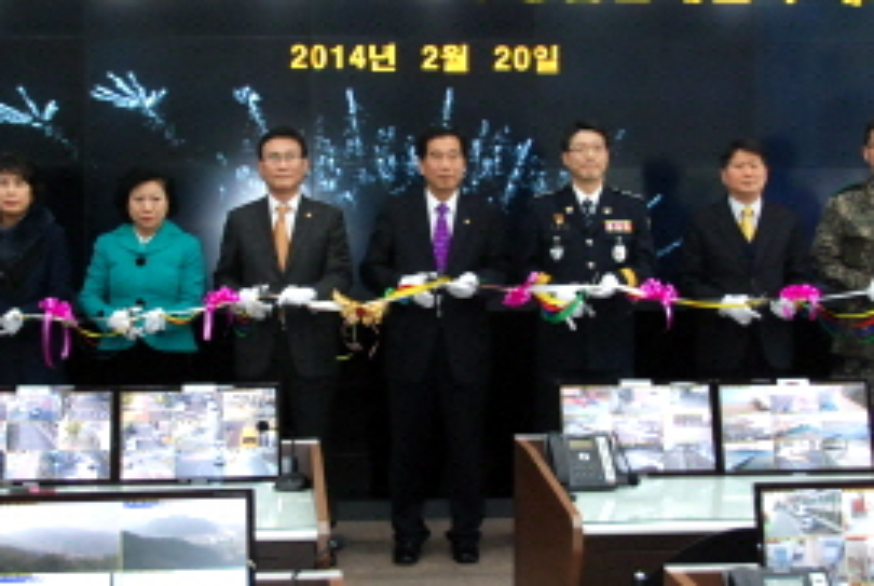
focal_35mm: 61
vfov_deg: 22.3
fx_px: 1483
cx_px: 408
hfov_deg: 32.8
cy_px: 227
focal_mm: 22
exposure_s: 1/60
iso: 800
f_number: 5
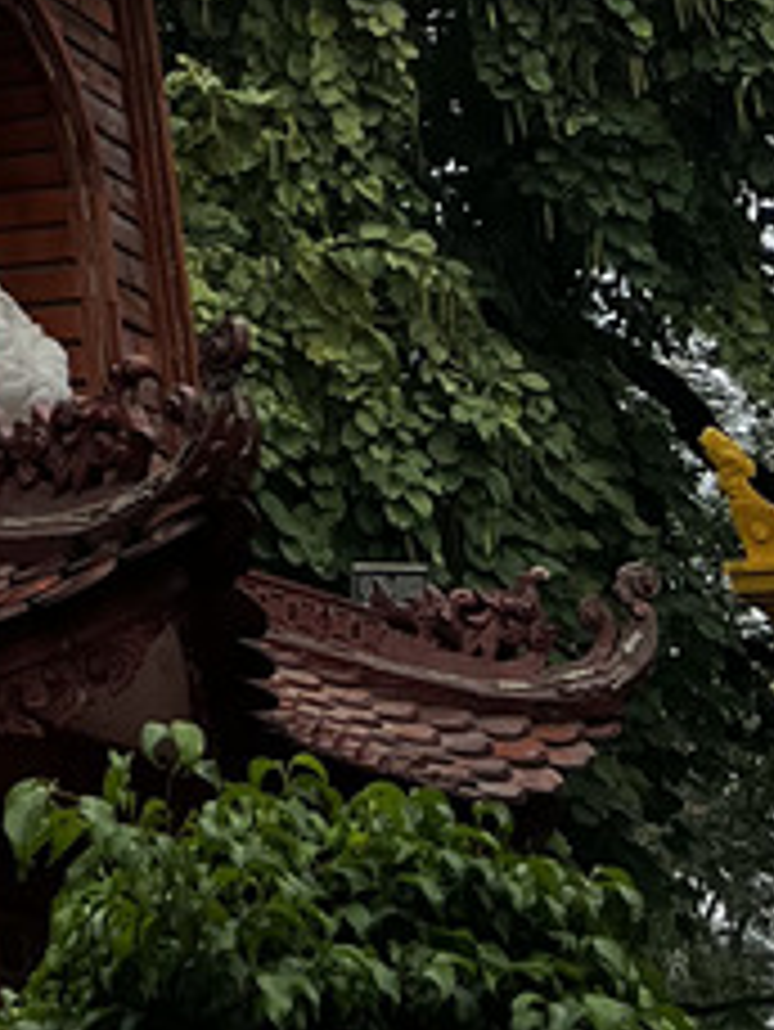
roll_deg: -0.2
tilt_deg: +32.9
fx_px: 4051
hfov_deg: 10.2
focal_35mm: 136
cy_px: -1403
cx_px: -702
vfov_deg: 11.9
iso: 50
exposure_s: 1/957
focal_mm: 5.7
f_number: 1.5
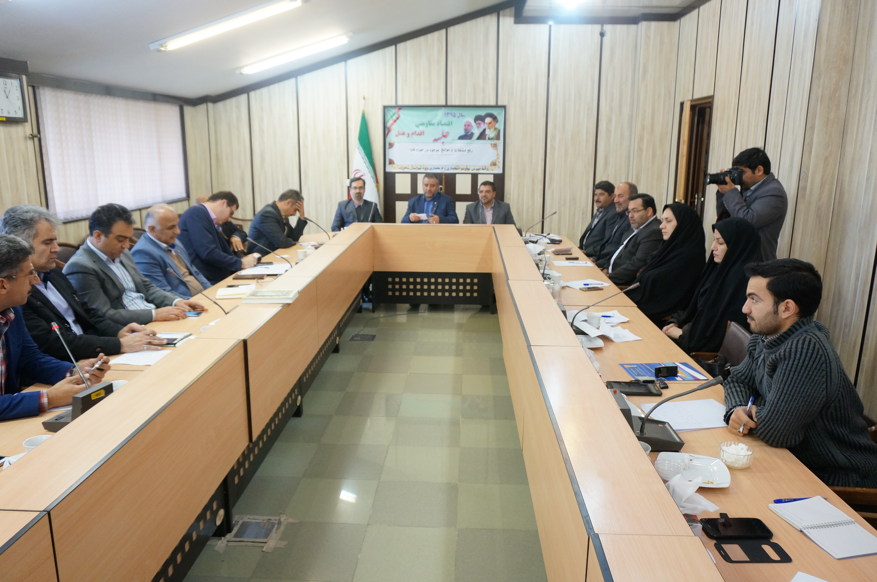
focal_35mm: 27
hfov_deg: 67.4
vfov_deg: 47.8
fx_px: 657
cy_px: 291
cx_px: 438
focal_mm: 18
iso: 1000
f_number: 4
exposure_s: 1/60
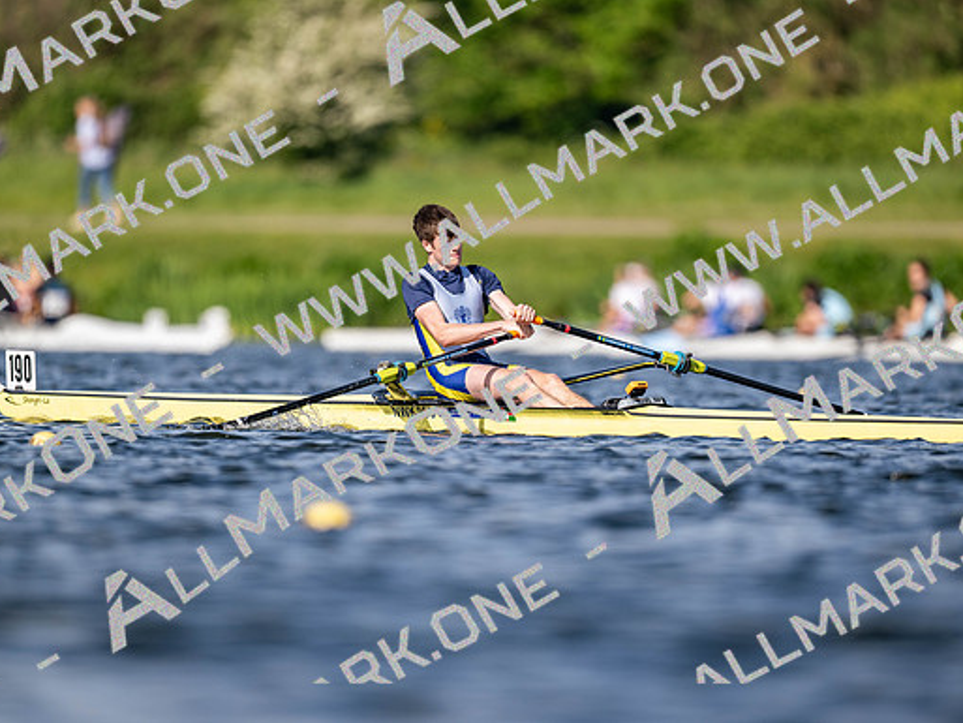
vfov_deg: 2.3
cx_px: 486
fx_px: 18143
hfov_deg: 3.0
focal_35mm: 652
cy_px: 362
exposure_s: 1/2500
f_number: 4
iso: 200
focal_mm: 600
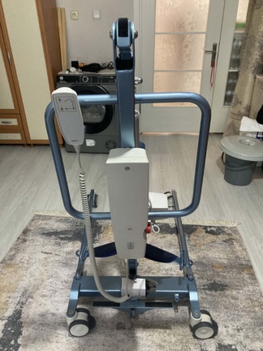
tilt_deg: -28.6
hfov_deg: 49.7
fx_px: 284
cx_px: 132
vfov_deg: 63.4
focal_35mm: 28
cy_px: 176
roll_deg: +0.8
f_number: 1.8
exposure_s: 1/50
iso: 320
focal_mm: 3.99
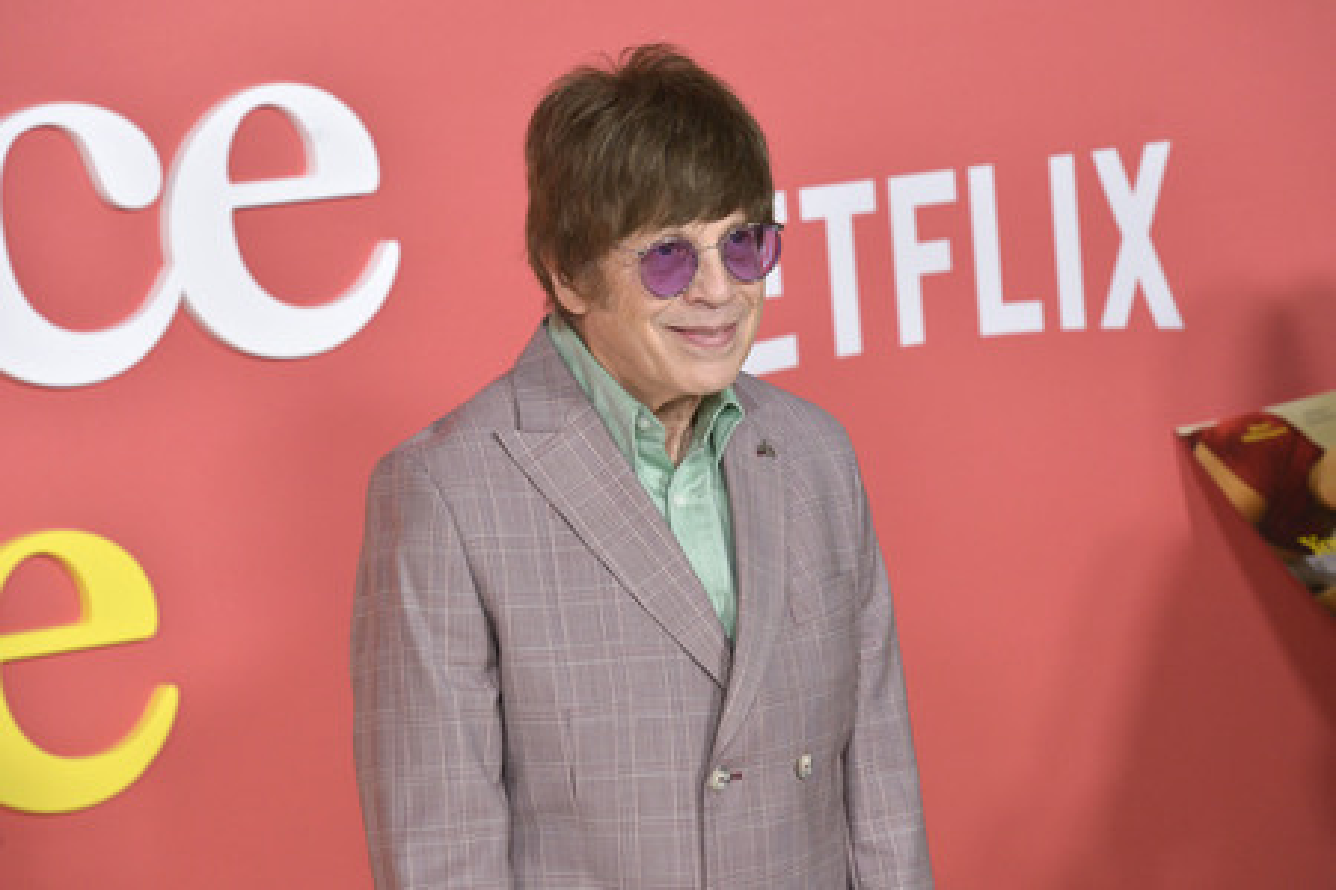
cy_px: 445
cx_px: 668
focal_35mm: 150
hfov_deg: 13.7
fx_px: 5566
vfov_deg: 9.1
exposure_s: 1/320
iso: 2000
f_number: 6.3
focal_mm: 150
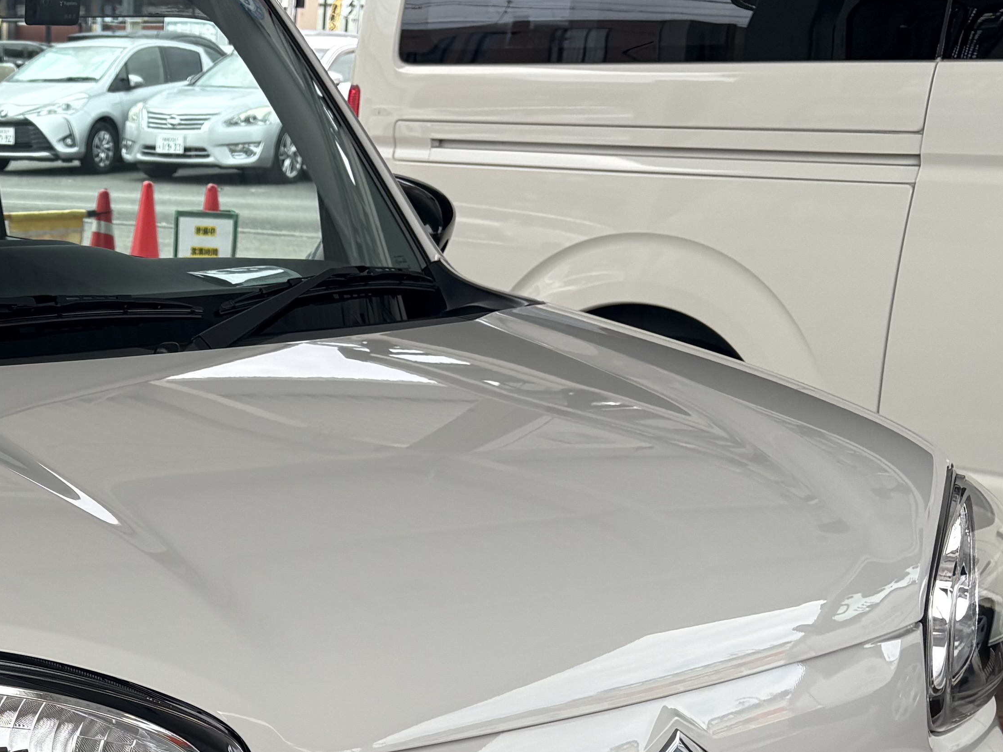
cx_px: -49
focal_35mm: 67
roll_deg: +0.7
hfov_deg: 27.0
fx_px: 1941
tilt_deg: -19.7
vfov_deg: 21.2
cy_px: 735
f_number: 1.6
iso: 50
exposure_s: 1/496
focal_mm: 5.96
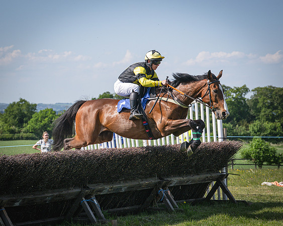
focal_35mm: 122
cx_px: 92
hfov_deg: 15.7
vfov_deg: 12.6
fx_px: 1022
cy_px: 122
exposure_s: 1/3200
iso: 400
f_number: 4
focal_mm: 70
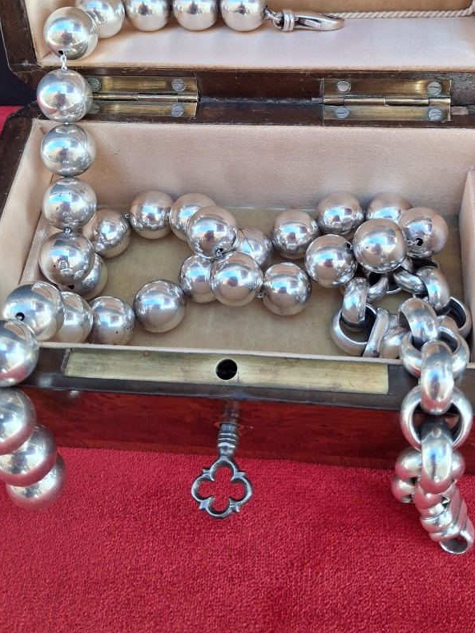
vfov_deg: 44.2
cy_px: 155
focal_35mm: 41
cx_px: 276
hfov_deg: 35.1
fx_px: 750
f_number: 1.8
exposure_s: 1/120
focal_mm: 4
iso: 80
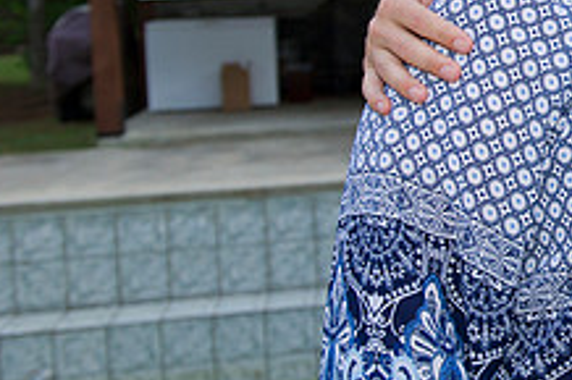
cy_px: 16
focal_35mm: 85
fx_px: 1349
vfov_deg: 15.8
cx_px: 743
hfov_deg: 21.6
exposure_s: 1/160
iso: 640
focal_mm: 32
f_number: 5
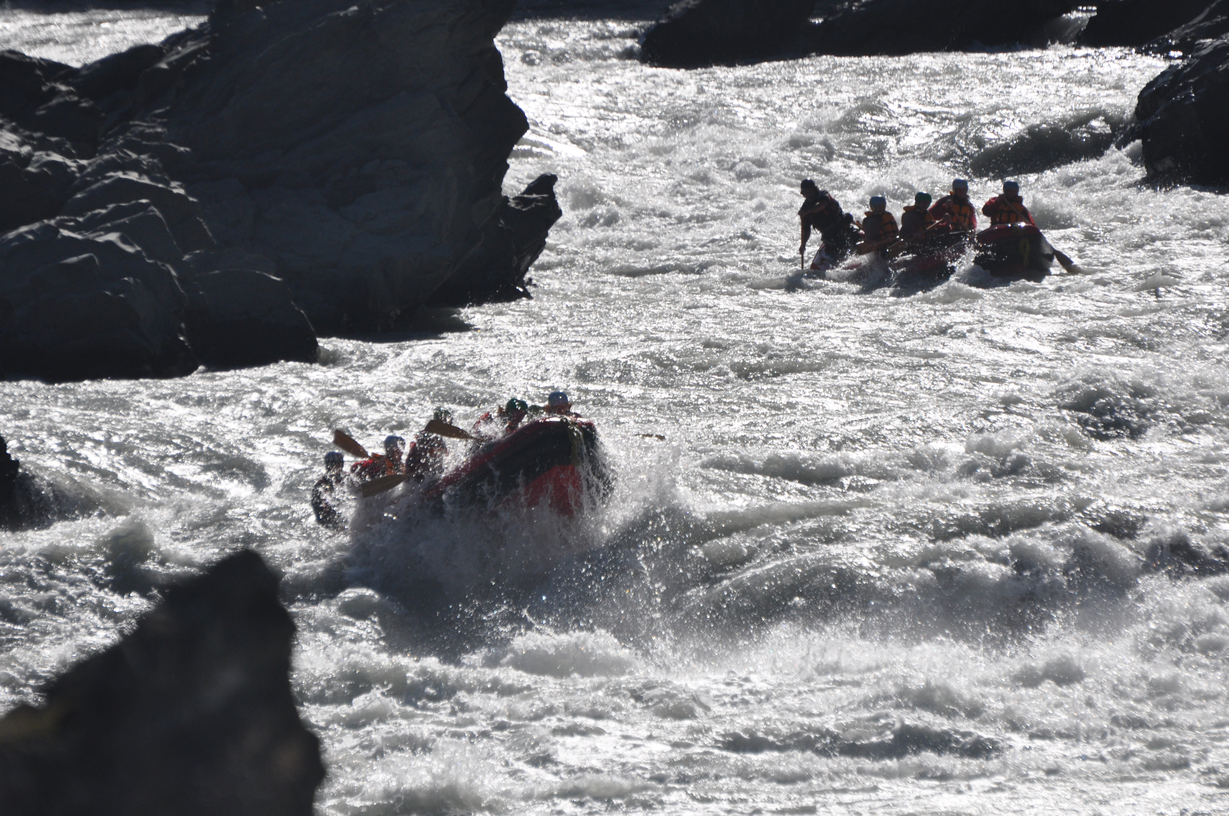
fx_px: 15344
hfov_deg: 4.6
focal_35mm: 450
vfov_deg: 3.0
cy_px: 408
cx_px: 614
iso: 400
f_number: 5.6
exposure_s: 1/1250
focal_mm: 300
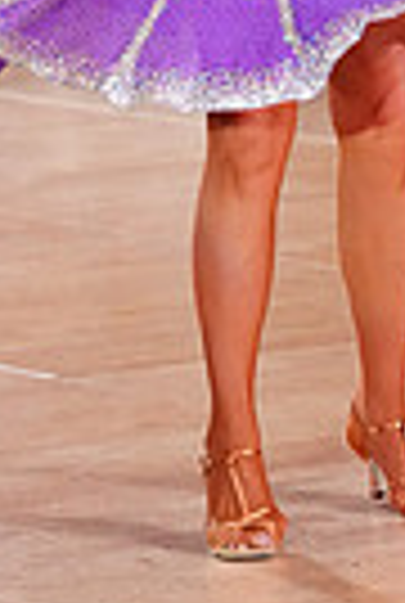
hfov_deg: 3.4
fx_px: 6883
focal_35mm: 410
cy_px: -261
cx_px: 70
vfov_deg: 5.0
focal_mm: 95
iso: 3200
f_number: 3.2
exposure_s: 1/640
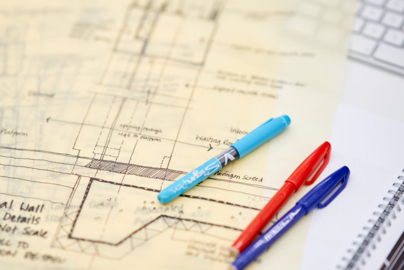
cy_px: 122
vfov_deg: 12.7
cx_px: 161
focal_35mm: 108
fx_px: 1212
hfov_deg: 18.9
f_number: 1.6
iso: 500
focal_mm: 85
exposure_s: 1/160
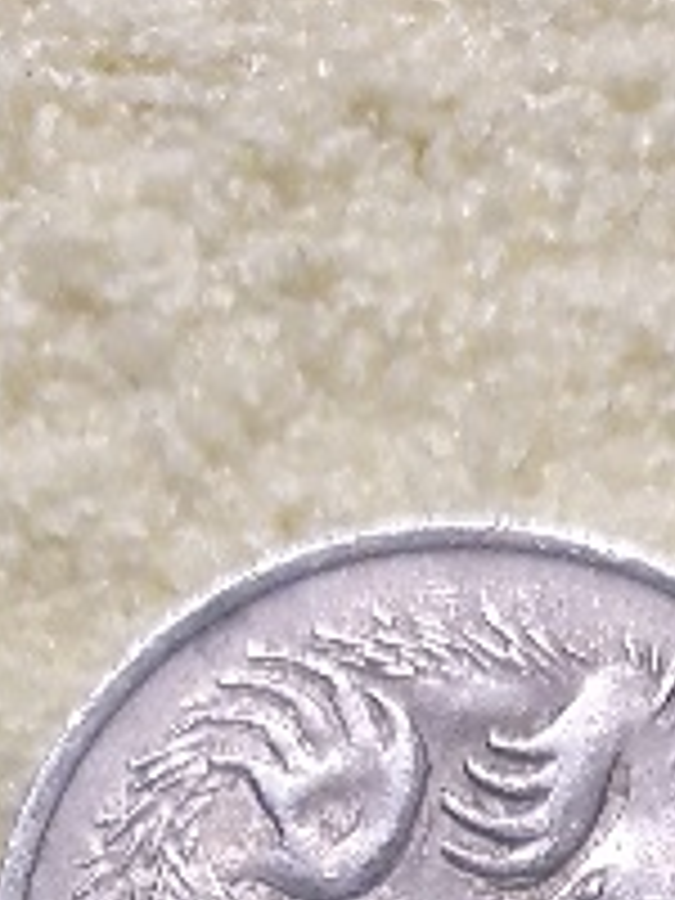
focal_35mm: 105
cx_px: 454
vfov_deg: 15.5
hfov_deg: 14.1
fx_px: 2730
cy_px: 1710
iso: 640
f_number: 2.4
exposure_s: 1/50
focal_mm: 4.32
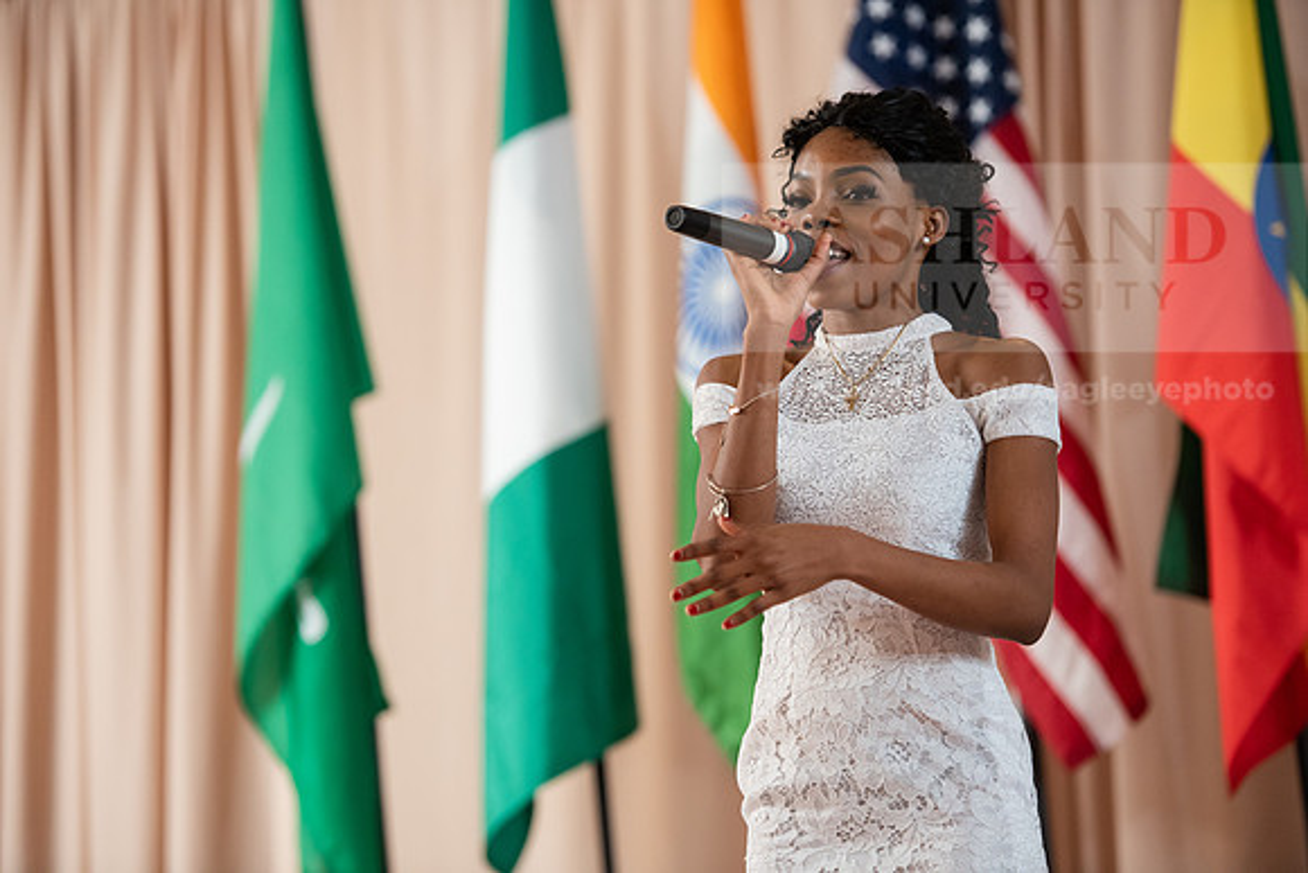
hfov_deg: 14.7
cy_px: 436
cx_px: 654
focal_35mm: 140
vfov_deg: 9.8
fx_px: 5088
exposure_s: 1/200
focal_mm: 140
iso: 2000
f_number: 3.2
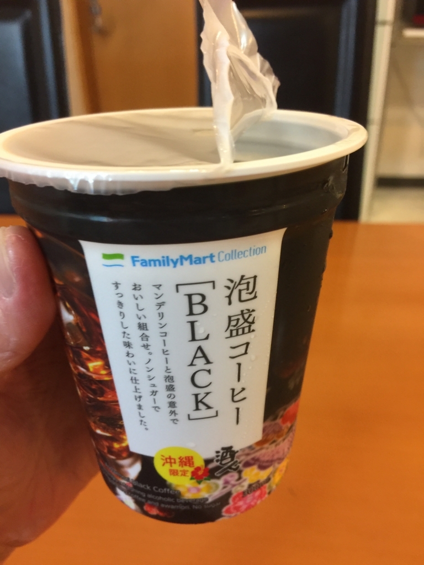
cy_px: 282
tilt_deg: -30.5
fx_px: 474
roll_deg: +1.7
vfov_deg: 61.7
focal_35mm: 29
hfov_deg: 48.2
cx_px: 212
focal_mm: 4.15
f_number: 2.2
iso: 100
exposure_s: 1/10
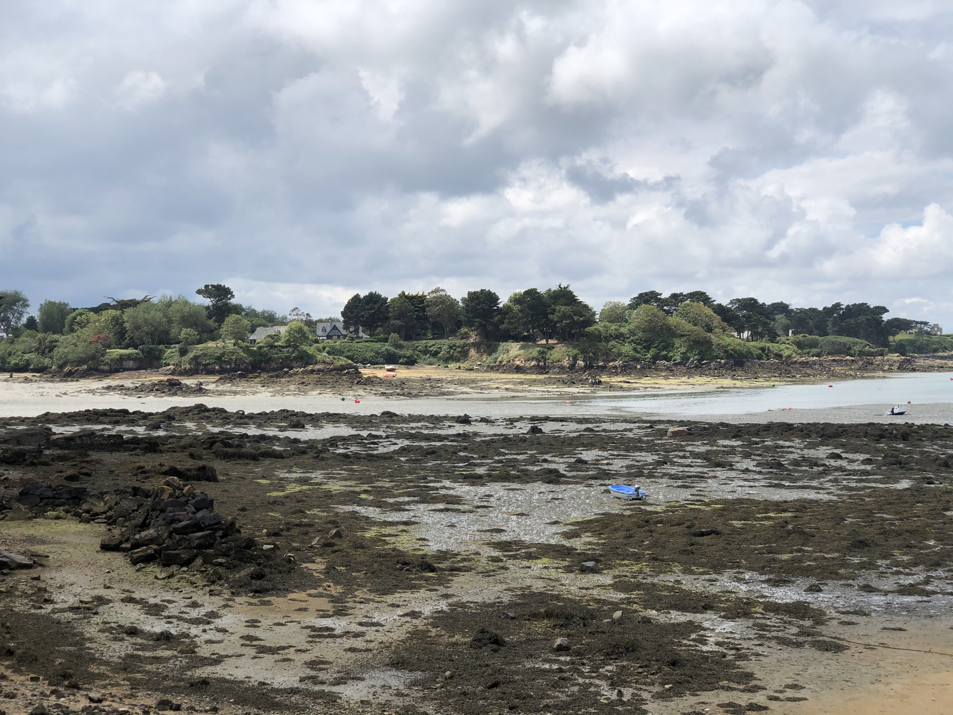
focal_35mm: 52
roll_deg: +1.4
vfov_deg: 28.0
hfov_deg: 36.8
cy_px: 358
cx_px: 476
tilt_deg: -0.3
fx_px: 1432
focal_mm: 6
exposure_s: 1/1548
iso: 16
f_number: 2.4
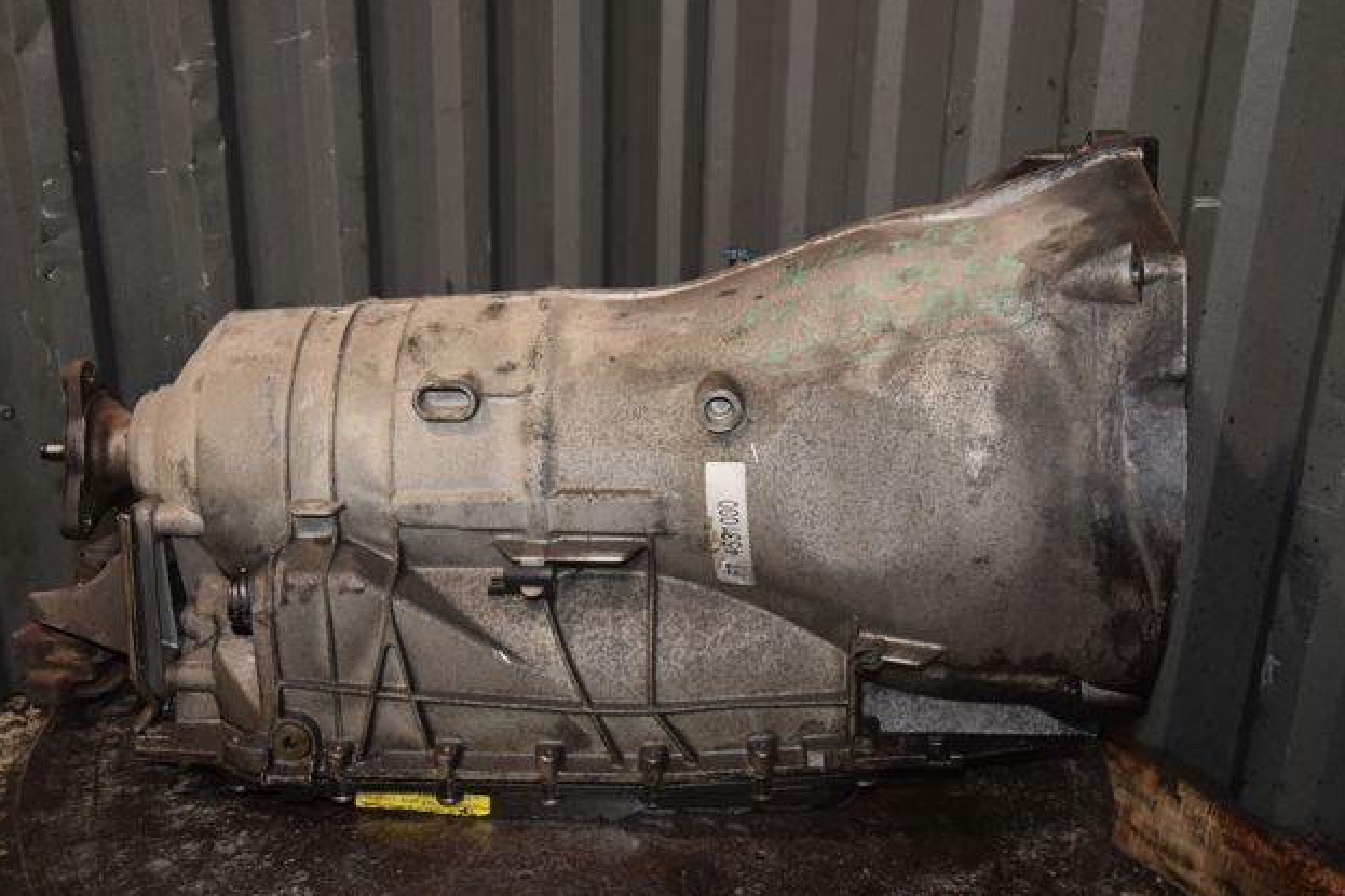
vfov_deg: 34.6
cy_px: 449
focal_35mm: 39
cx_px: 665
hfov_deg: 50.1
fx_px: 1438
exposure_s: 1/60
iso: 800
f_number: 5
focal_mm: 25
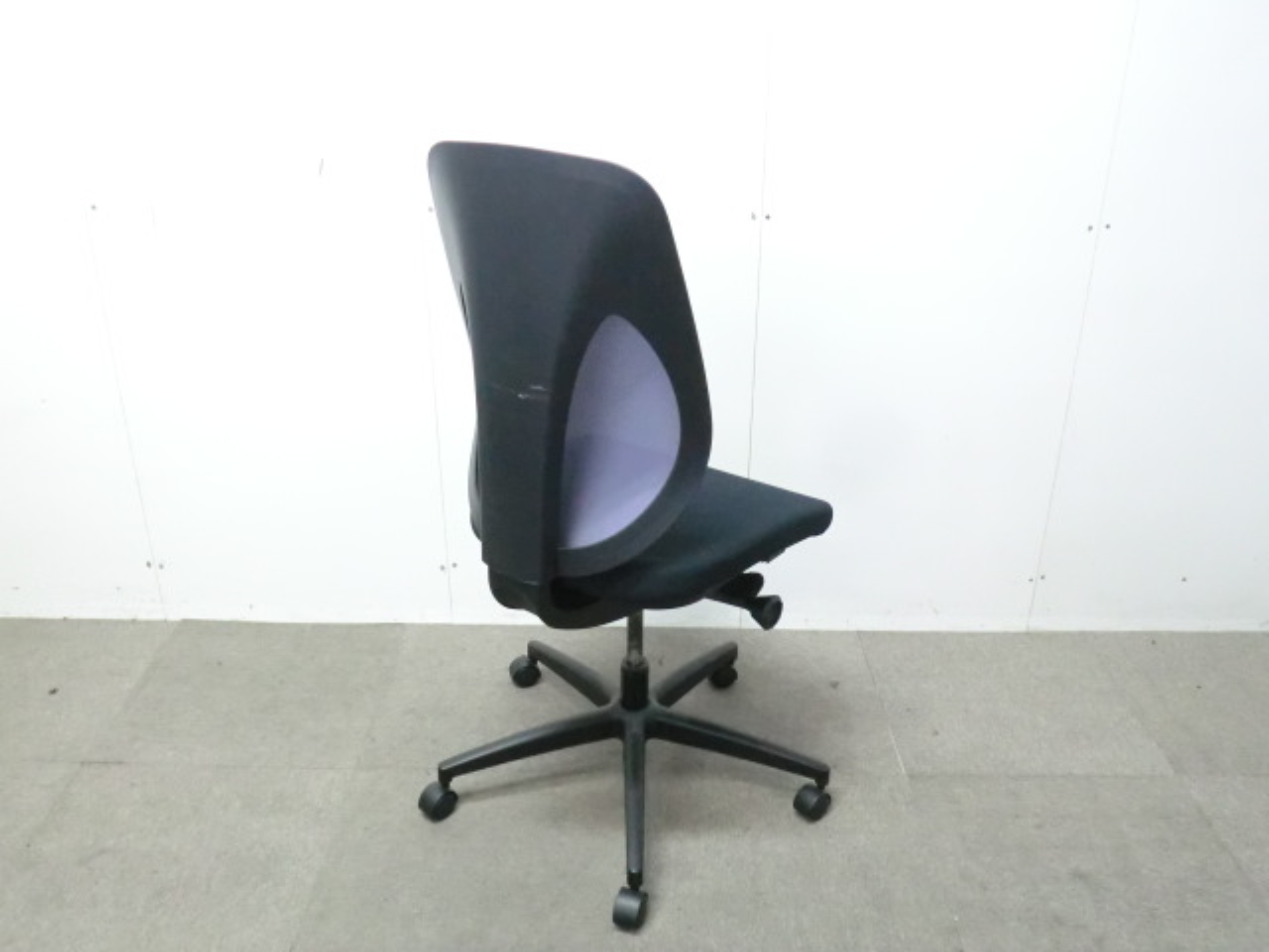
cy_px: 476
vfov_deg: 44.2
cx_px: 634
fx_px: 1173
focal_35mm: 32
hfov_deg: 56.8
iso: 800
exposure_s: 1/25
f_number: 3.5
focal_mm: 5.8
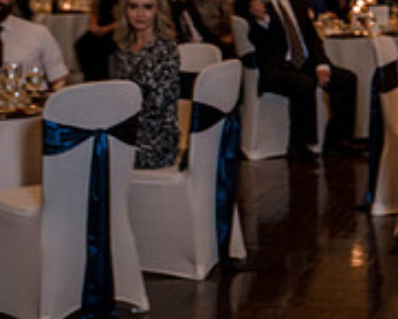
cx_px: 666
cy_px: -18
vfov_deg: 12.4
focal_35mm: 123
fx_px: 1450
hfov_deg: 14.2
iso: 2000
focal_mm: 35
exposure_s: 1/100
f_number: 4
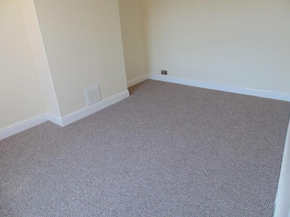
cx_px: 144
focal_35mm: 23
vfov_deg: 58.8
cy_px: 105
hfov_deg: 73.9
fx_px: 193
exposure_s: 1/40
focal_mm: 4
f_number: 3.1
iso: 80
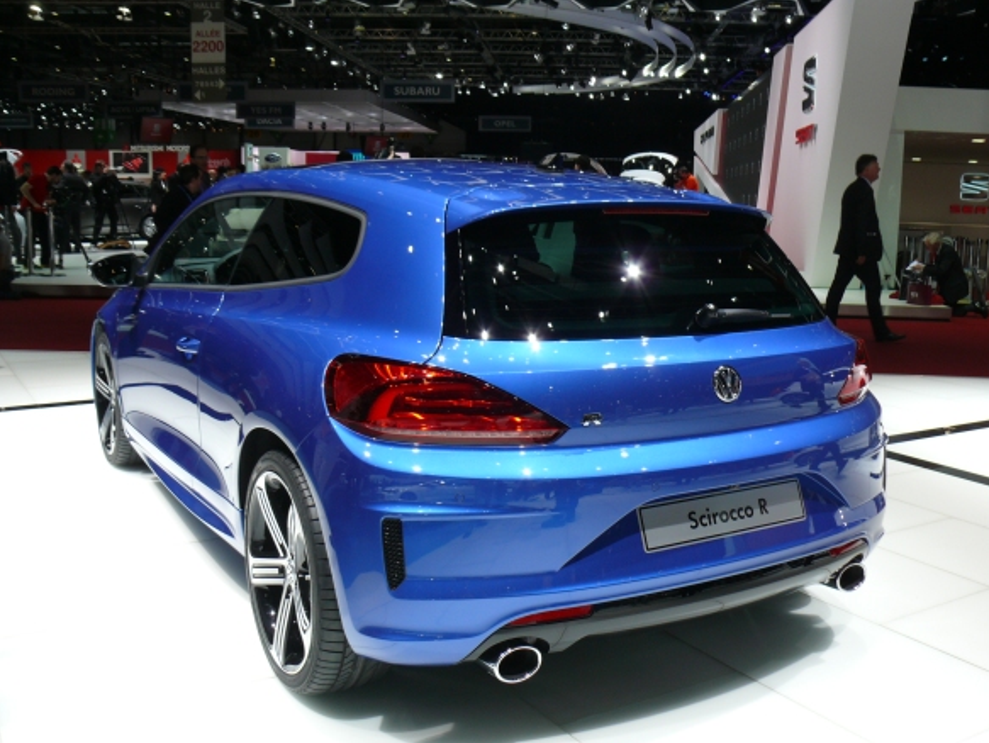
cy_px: 378
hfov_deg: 51.3
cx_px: 502
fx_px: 1029
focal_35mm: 36
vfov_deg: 39.7
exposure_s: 1/160
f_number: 4
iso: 100
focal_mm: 7.4
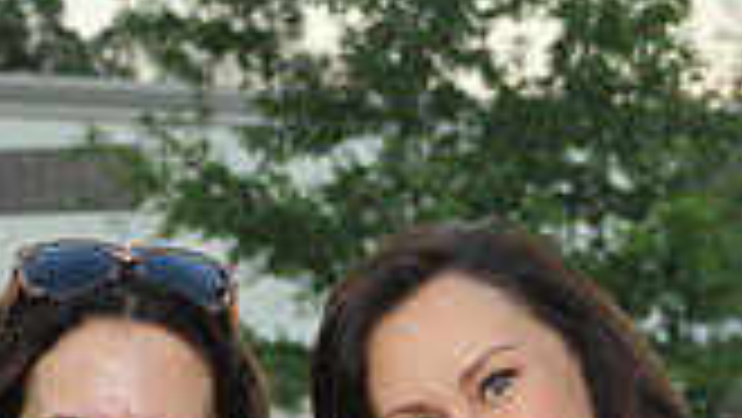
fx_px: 3996
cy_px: 962
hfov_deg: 10.6
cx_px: 171
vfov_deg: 5.8
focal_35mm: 203
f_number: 6.3
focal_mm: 55
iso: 800
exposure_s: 1/60
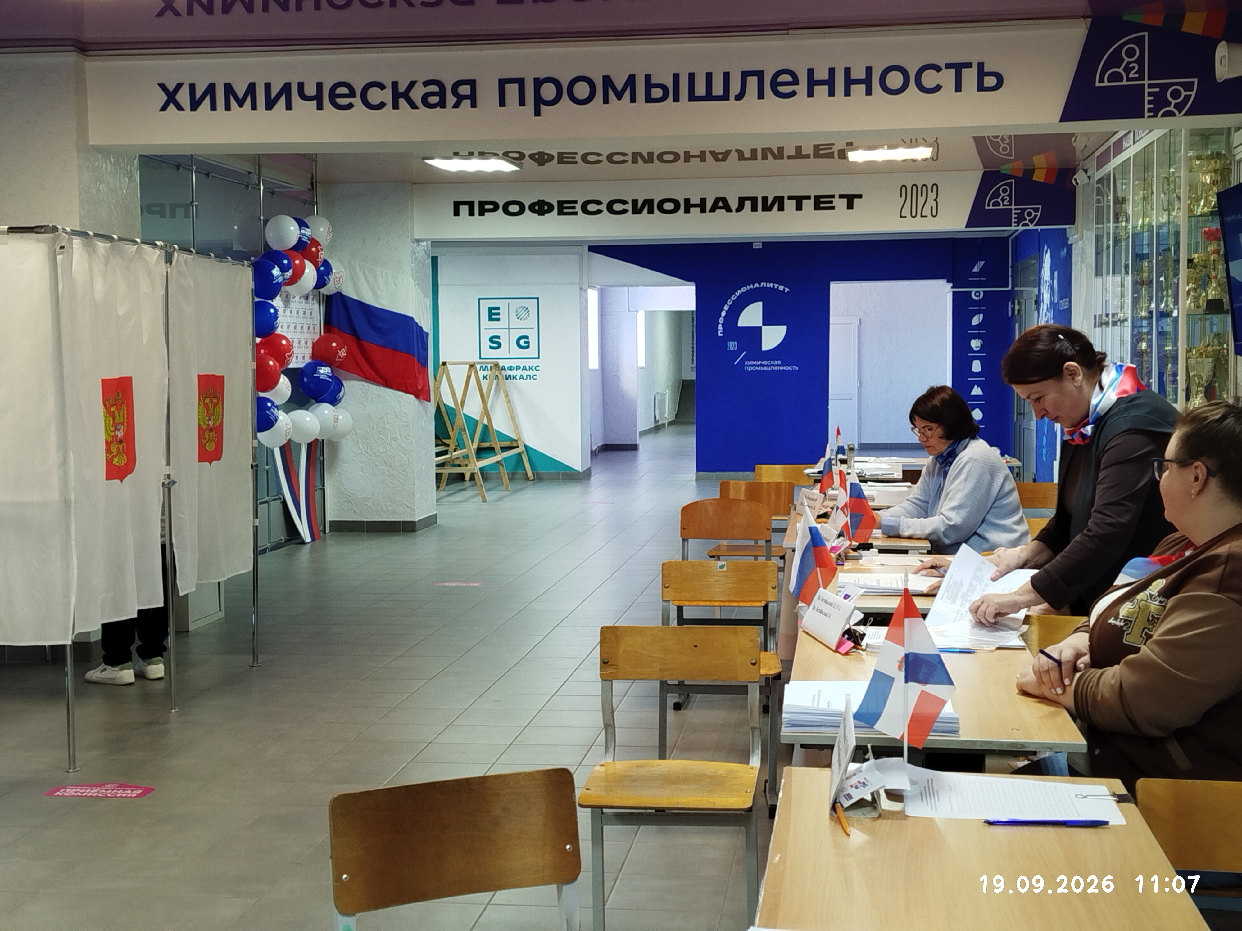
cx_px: 621
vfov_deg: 30.3
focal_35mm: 48
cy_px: 466
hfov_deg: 39.7
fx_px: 1722
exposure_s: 1/33
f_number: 1.7
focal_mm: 5.31
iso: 250
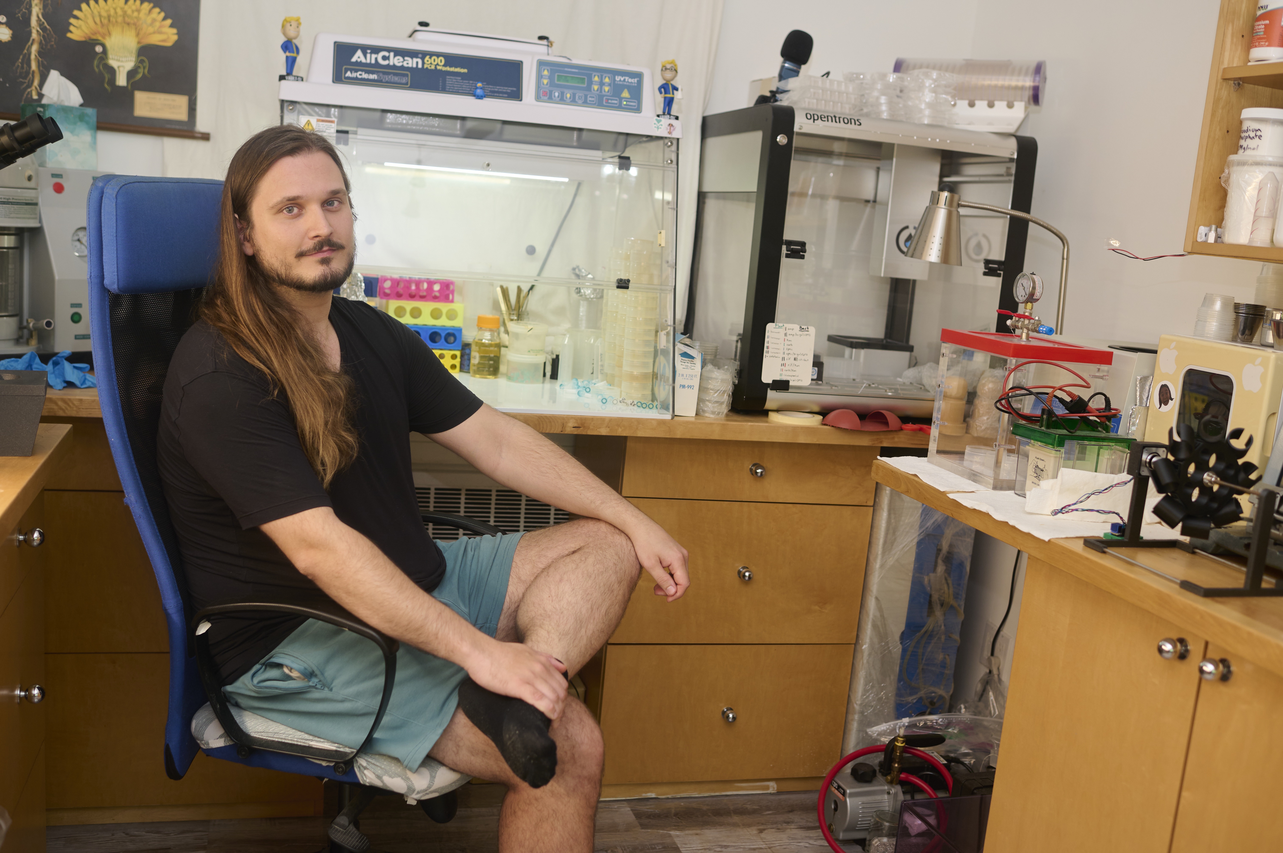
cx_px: 642
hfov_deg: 54.5
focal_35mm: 35
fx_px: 1247
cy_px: 426
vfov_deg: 37.8
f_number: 2.8
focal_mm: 35
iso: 320
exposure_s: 1/160
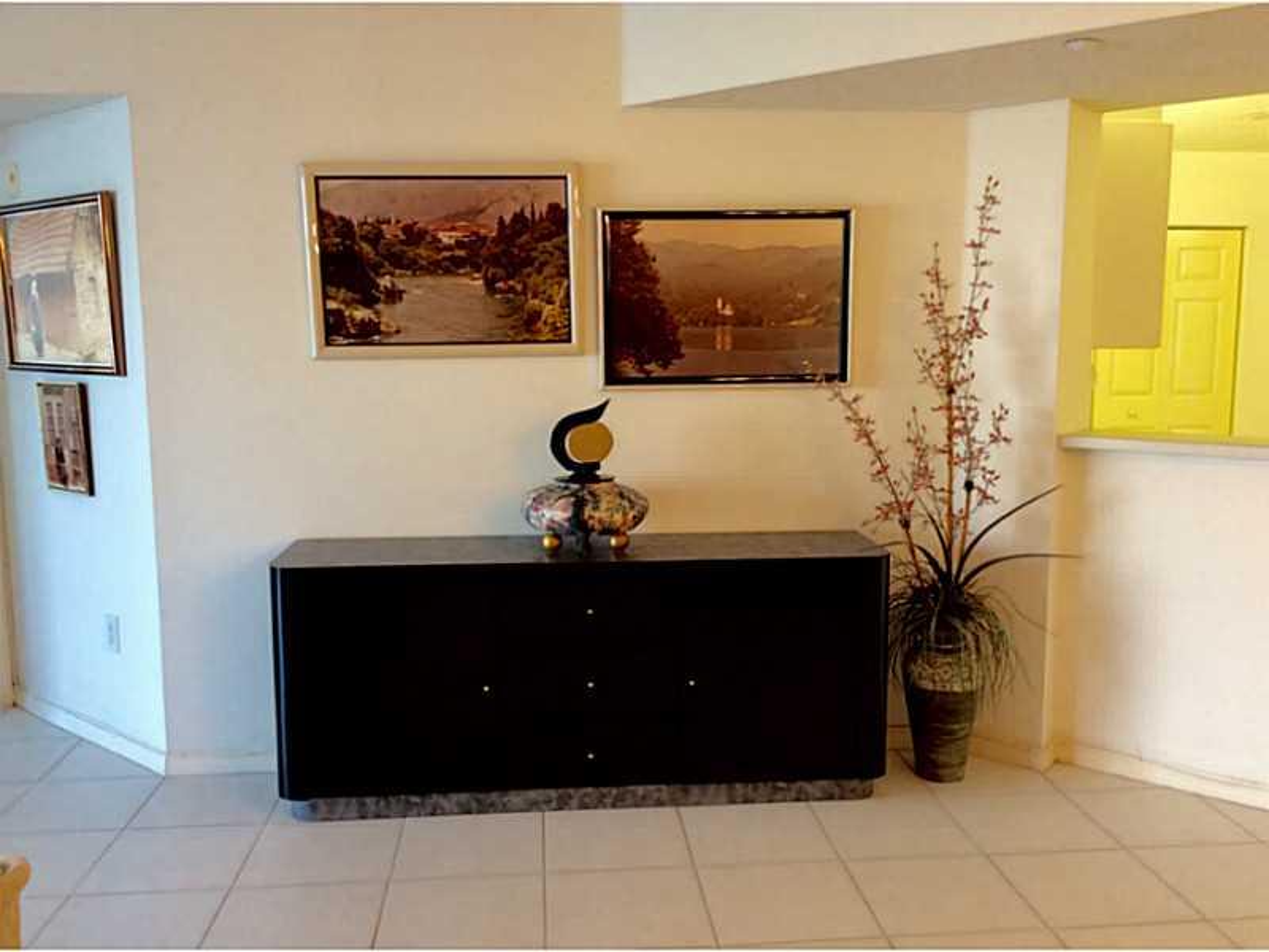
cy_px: 476
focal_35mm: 32
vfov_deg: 44.2
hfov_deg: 56.8
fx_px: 1173
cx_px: 634
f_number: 2.4
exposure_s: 1/24
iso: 50
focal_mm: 3.3
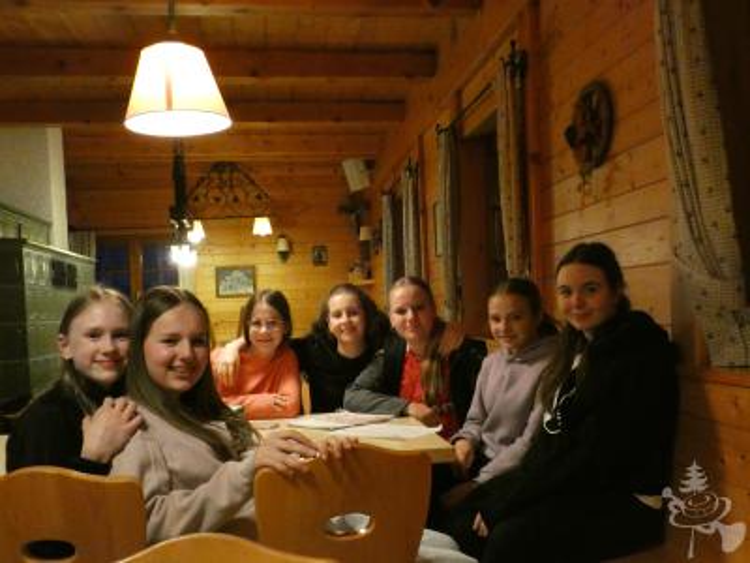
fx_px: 758
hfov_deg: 52.6
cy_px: 282
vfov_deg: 40.7
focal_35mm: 35
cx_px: 375
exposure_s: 1/30
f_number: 3.4
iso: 1600
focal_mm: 6.2
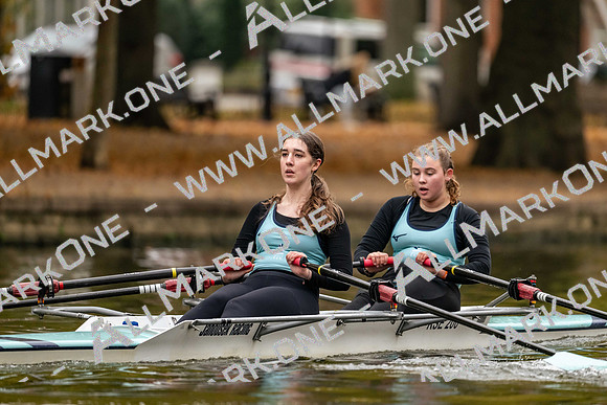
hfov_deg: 5.2
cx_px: 304
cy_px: 202
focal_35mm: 400
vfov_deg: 3.4
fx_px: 6746
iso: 2500
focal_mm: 400
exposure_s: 1/2500
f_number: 4.5
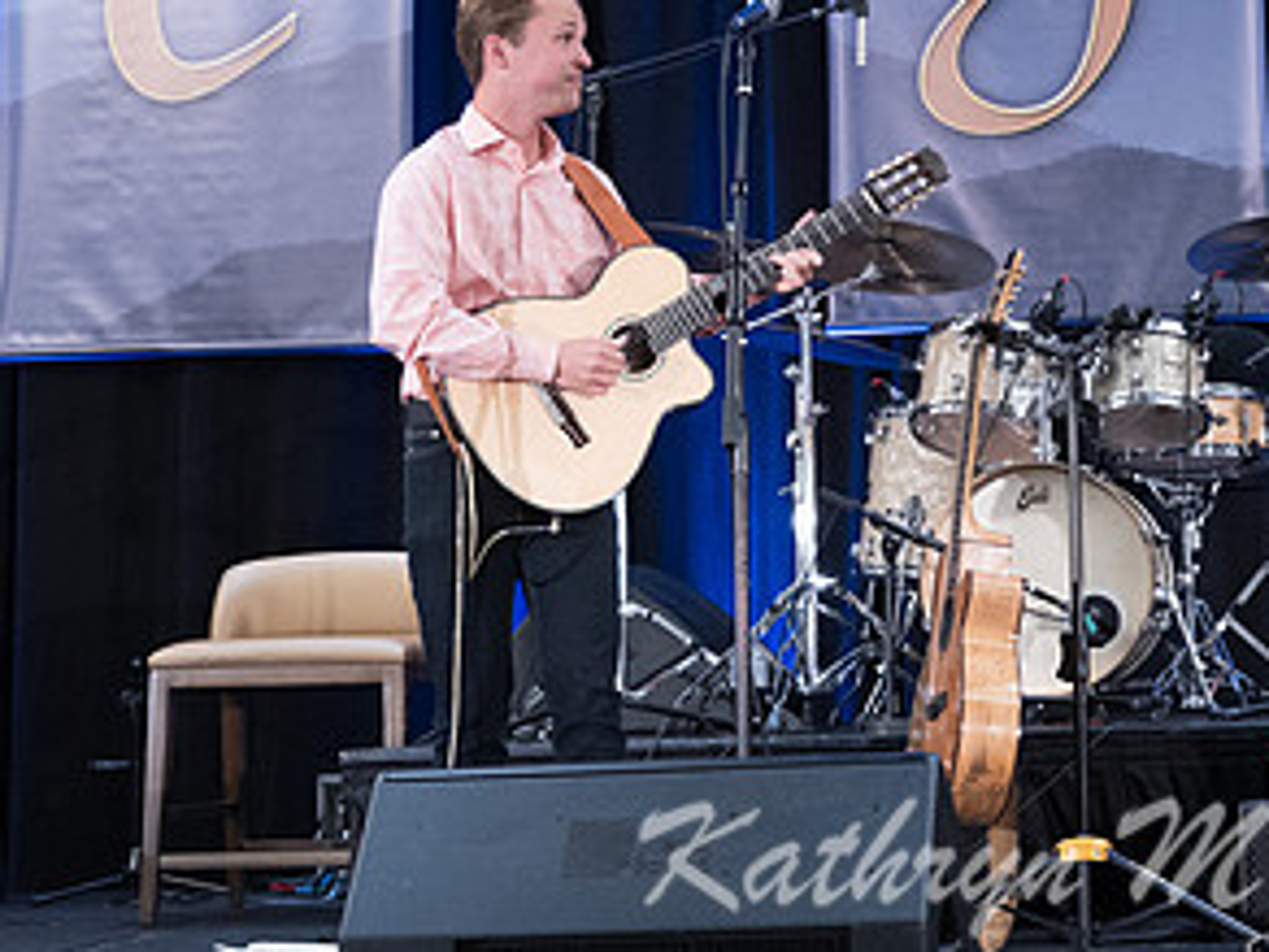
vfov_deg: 17.5
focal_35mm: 84
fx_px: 3079
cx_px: 1121
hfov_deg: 22.8
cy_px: 280
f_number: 4.5
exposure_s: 1/200
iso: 6400
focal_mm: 44
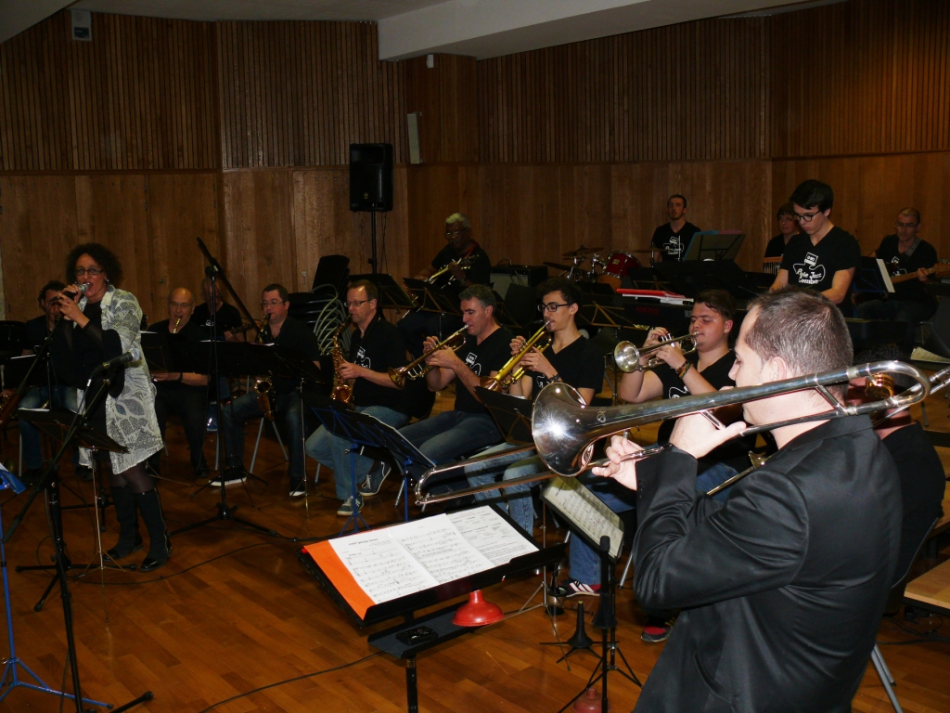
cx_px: 475
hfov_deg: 52.6
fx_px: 961
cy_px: 356
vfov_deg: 40.7
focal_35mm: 35
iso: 100
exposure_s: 1/30
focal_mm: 7.4
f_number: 2.8
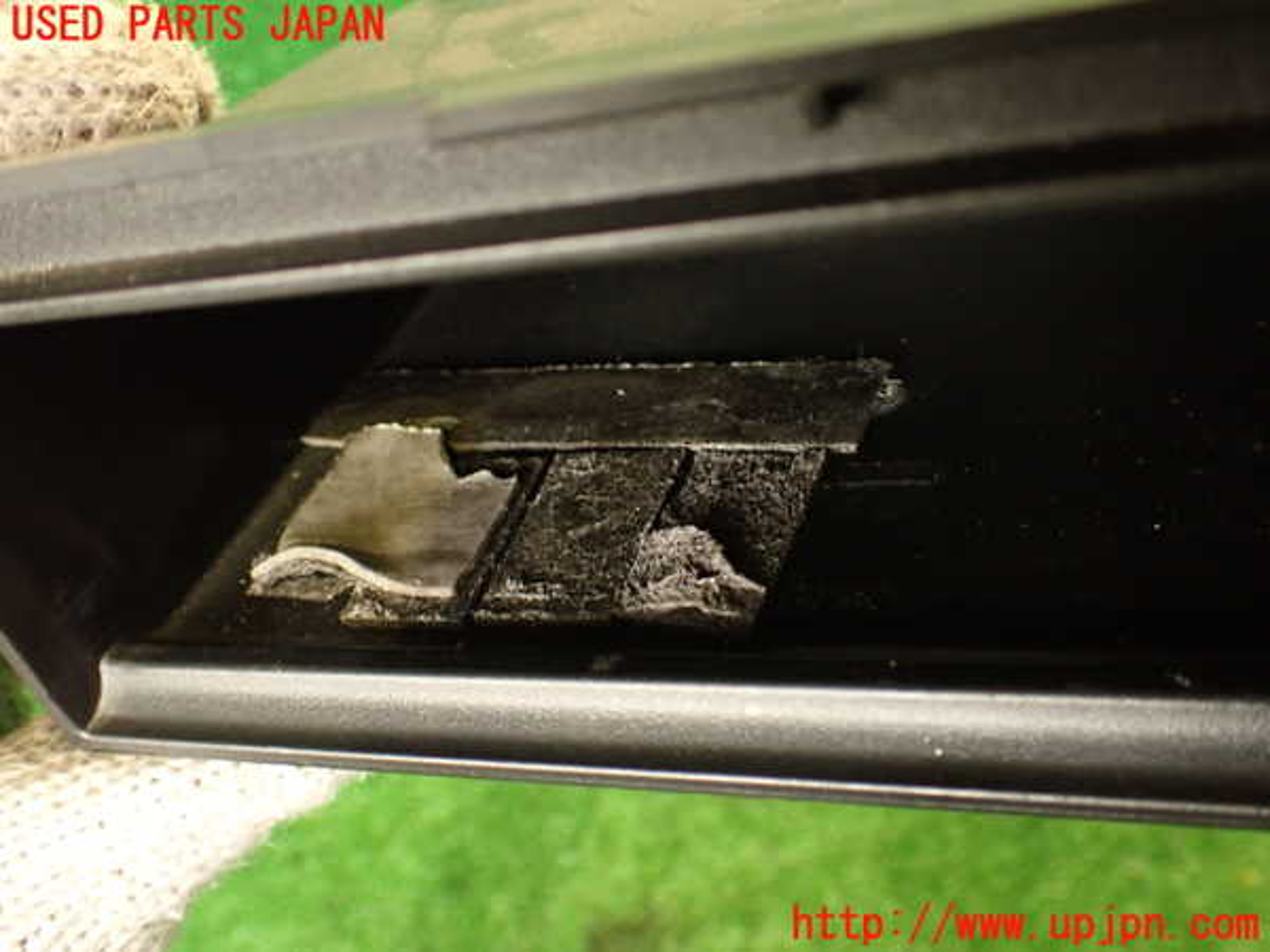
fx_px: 1174
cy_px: 476
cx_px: 635
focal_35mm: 32
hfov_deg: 56.8
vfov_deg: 44.2
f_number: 2.4
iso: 640
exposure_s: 1/30
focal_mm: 5.79
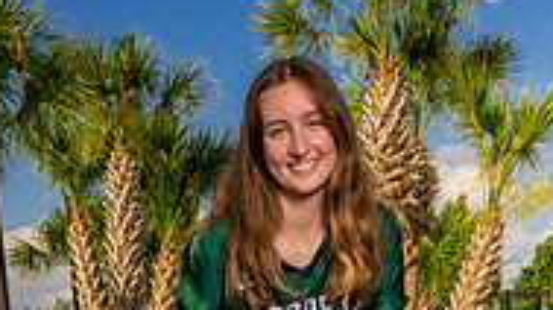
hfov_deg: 25.0
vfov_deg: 12.3
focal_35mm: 85
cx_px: 304
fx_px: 1246
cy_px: 643
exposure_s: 1/250
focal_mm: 34
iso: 100
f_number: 10
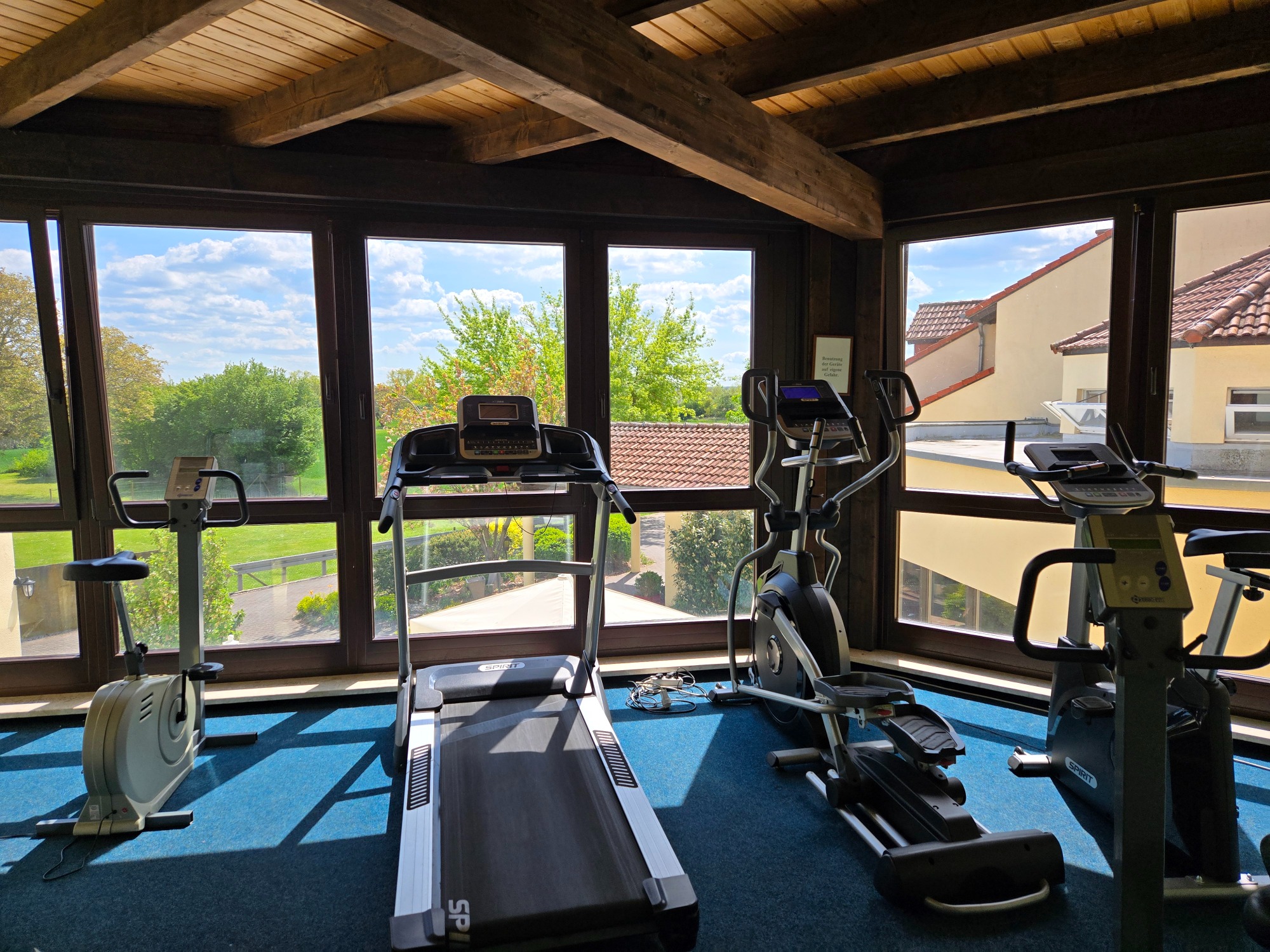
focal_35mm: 23
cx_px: 635
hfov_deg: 73.9
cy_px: 476
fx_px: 844
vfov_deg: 58.9
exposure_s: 1/2921
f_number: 1.8
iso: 50
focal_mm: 5.4
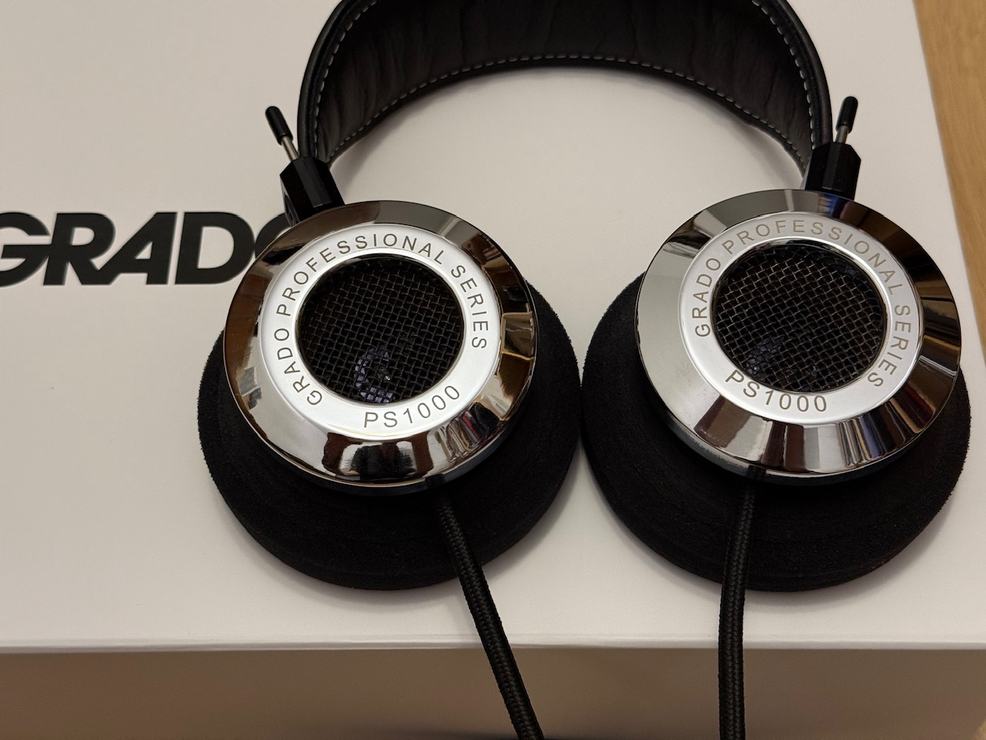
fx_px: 1367
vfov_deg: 30.3
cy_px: 370
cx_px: 493
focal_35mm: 48
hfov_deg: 39.7
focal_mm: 6.76
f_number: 1.78
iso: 320
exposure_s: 1/33
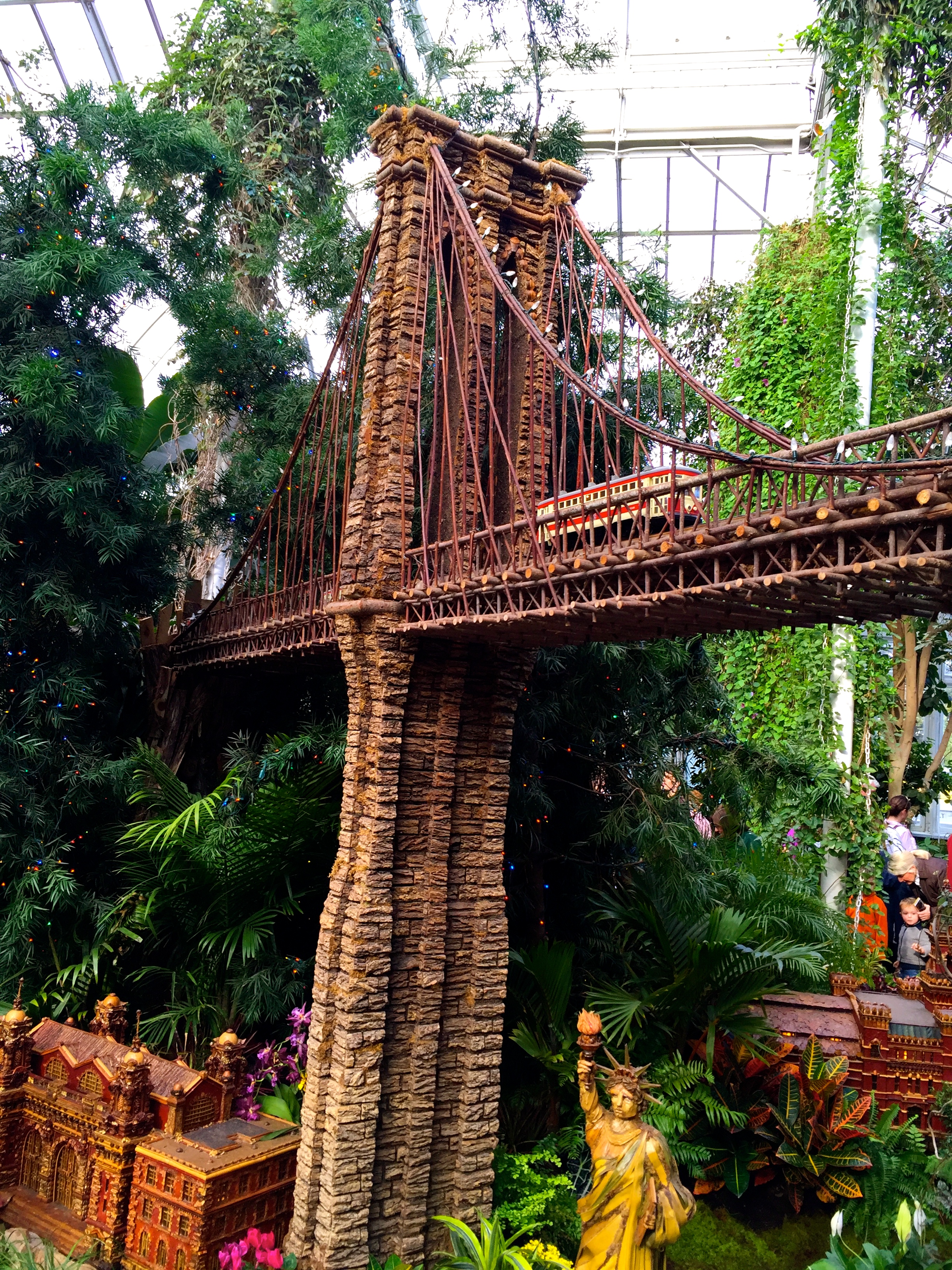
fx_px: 1063
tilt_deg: +5.2
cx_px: 476
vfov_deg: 61.7
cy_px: 635
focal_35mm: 29
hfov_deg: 48.2
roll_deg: -4.1
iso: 40
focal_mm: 4.15
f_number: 2.2
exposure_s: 1/120
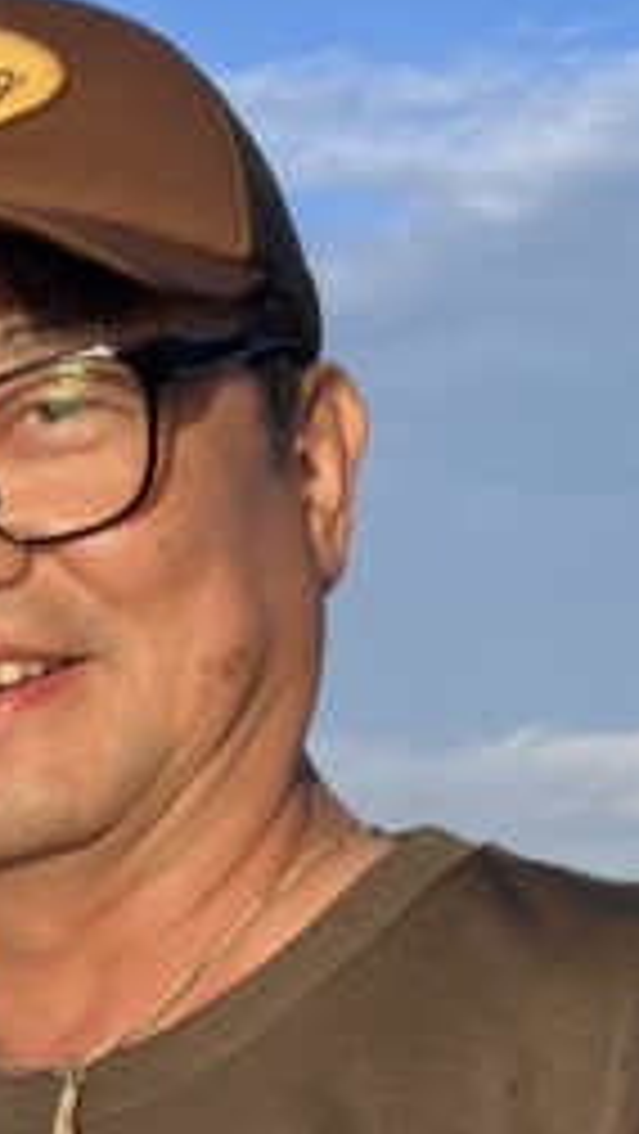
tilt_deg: -2.5
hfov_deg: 12.1
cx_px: -220
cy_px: 1215
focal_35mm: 97
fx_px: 2918
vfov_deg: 21.0
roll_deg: -0.6
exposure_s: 1/1080
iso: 32
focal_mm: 3.99
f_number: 1.8
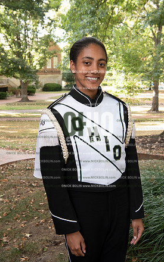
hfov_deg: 26.9
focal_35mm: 48
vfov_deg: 41.8
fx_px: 343
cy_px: 129
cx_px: 88
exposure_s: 1/100
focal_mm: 46
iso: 800
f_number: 8
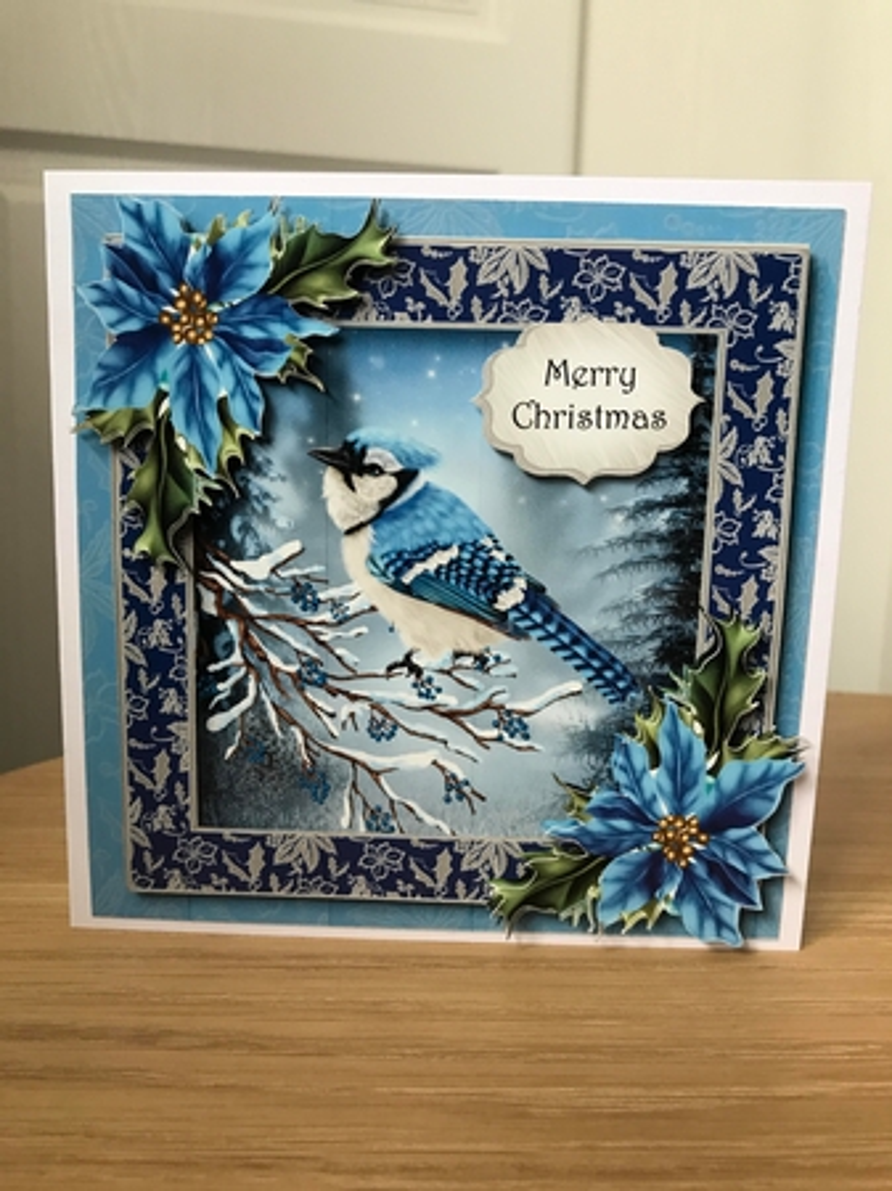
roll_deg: -1.5
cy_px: 596
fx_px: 963
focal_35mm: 28
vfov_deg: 63.5
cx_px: 446
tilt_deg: -8.4
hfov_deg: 49.7
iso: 40
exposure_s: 1/20
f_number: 1.8
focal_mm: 3.99
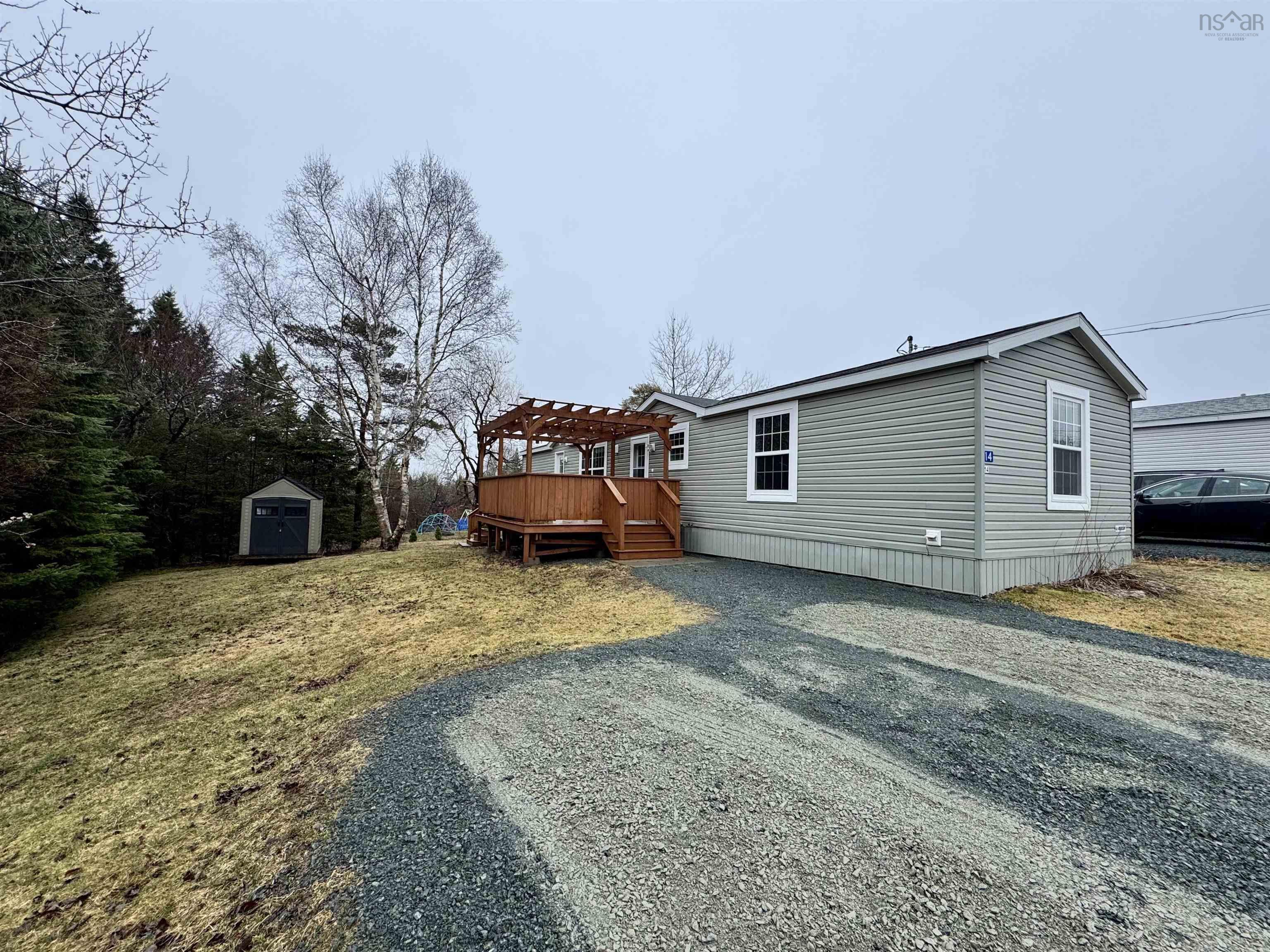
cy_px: 476
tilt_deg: +2.2
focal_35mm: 14
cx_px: 635
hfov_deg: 102.1
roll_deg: -1.7
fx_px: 514
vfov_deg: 85.7
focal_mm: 2.22
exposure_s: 1/605
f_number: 2.2
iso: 40
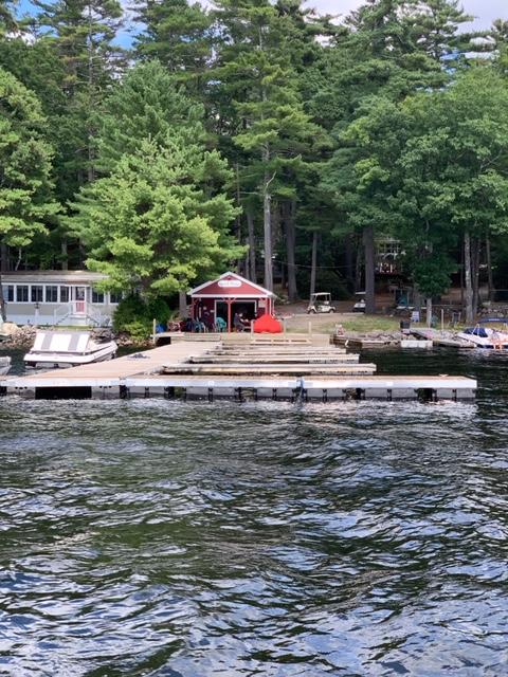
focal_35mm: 52
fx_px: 1017
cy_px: 338
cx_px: 254
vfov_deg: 36.8
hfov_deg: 28.0
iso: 16
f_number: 2.4
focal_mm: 6
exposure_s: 1/224
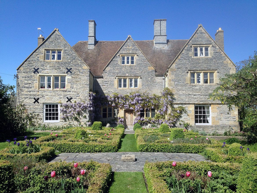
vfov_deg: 40.7
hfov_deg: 52.6
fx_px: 260
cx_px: 128
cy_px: 96
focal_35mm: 35
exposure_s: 1/1416
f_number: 2.4
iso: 50
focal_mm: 4.28
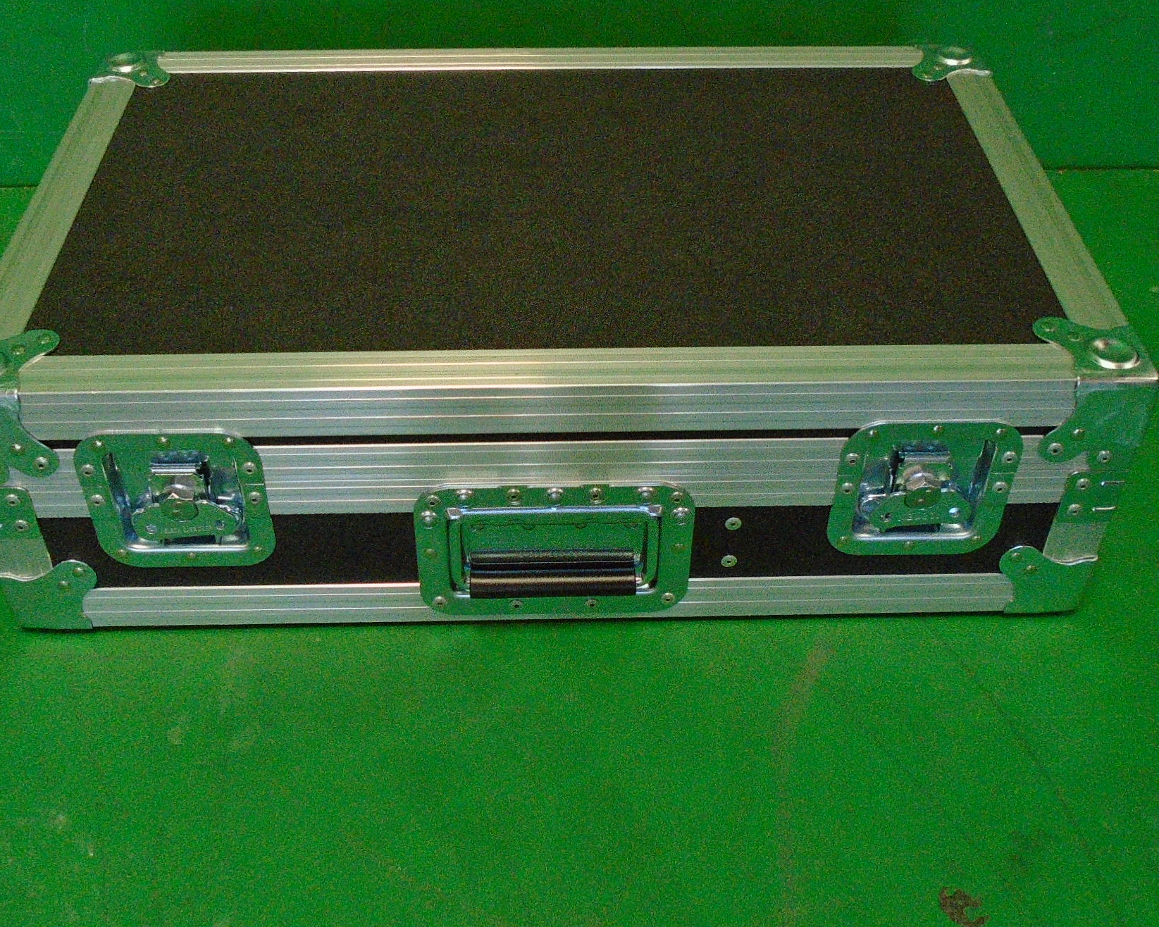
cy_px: 436
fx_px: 1372
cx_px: 576
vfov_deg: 37.3
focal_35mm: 40
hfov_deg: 45.8
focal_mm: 4.6
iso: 640
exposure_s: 1/250
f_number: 3.2
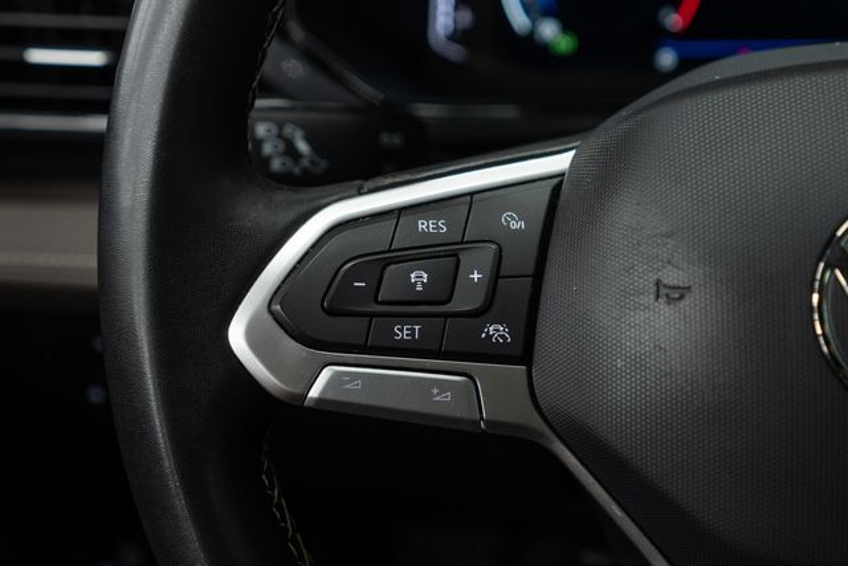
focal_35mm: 42
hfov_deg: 46.4
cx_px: 424
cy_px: 283
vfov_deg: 31.9
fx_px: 989
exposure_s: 1/40
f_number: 3.2
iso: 400
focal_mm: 28
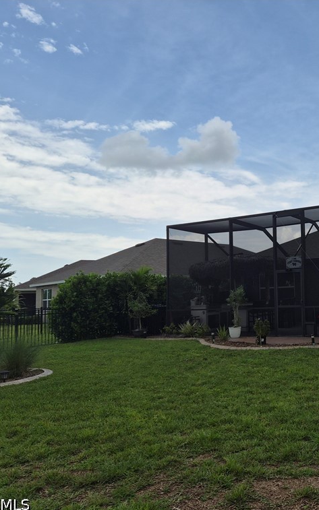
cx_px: 291
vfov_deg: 58.1
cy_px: 257
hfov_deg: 35.9
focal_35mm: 33
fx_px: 459
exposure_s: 1/5296
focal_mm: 5.4
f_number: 1.8
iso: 80
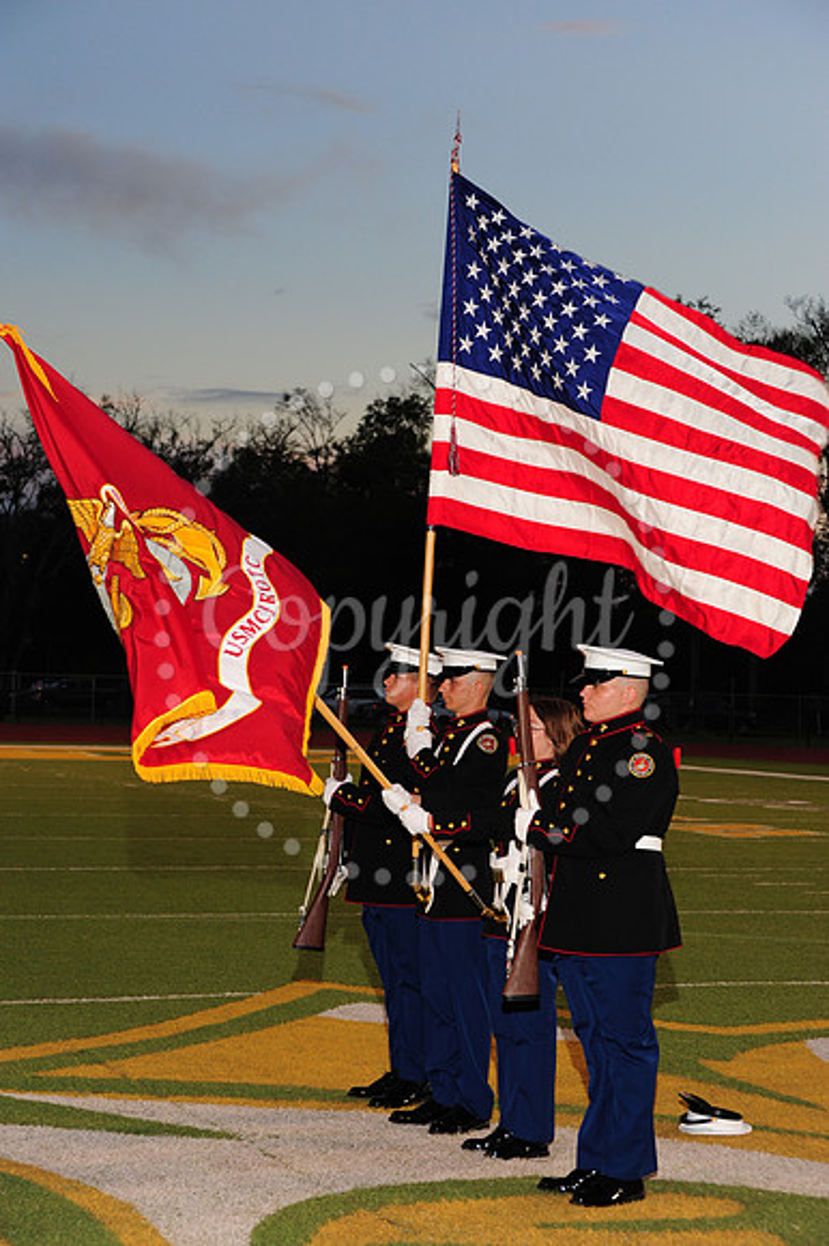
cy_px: 623
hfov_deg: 18.2
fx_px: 2594
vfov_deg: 27.0
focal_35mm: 75
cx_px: 414
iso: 640
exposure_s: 1/80
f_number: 7.1
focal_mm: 75
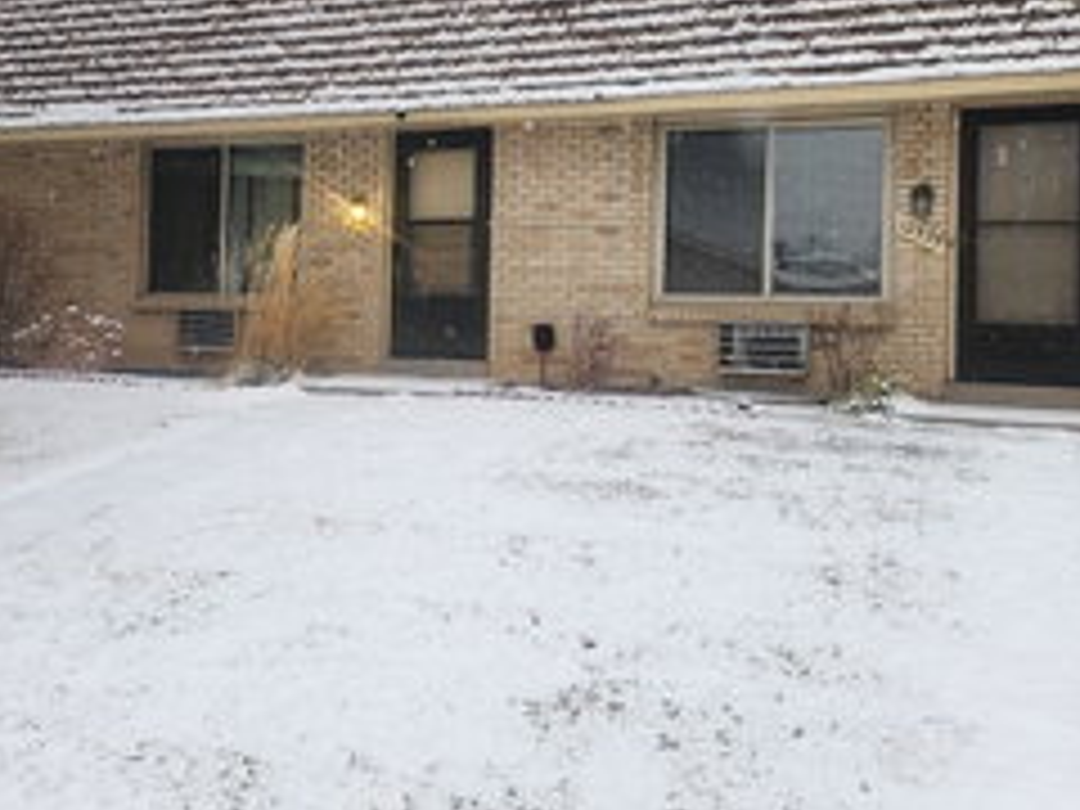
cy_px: 284
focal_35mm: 41
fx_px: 1279
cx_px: 403
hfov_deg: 45.4
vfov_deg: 34.9
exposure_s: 1/180
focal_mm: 6.4
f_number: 1.8
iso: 32
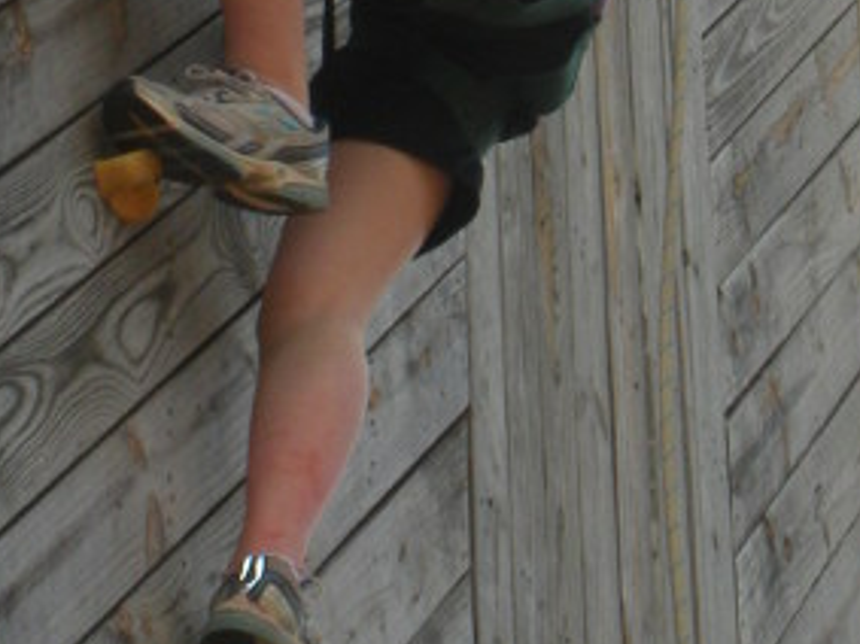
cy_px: -711
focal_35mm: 305
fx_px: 7574
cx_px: 638
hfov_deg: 6.5
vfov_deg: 4.8
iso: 88
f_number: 4.8
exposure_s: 1/285
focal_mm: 14.2
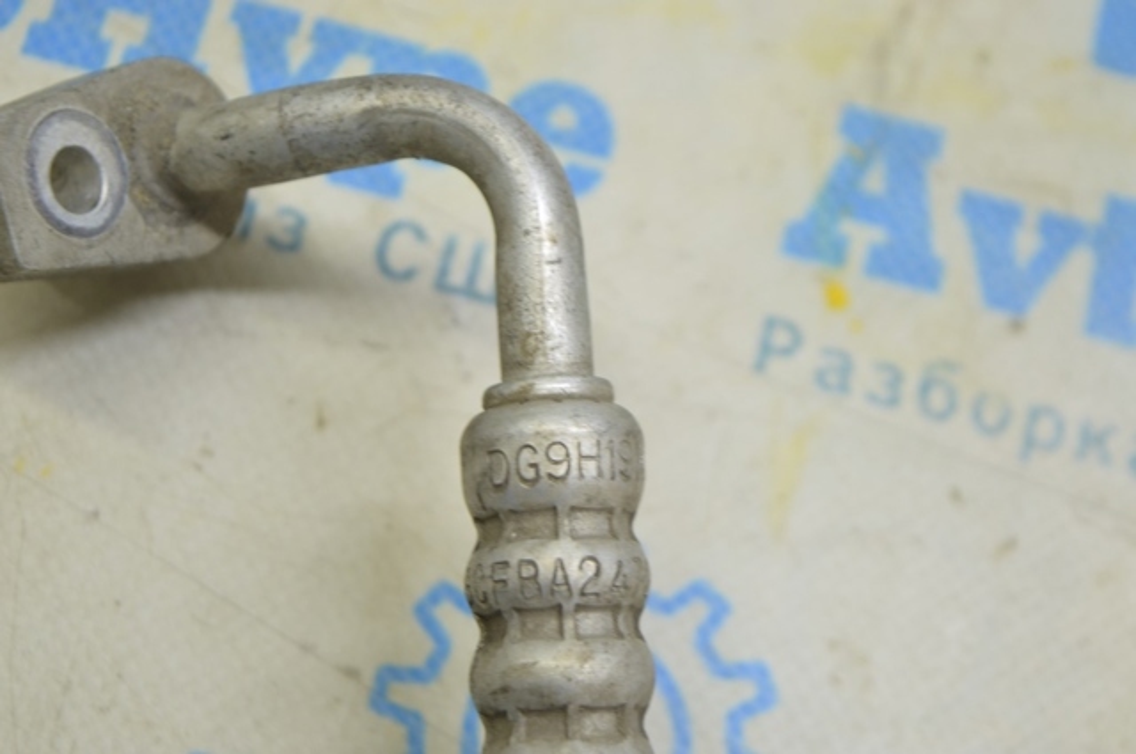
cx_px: 568
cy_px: 377
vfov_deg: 16.5
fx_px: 2600
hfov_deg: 24.6
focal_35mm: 82
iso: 400
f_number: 5.6
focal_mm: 55
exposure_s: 1/20
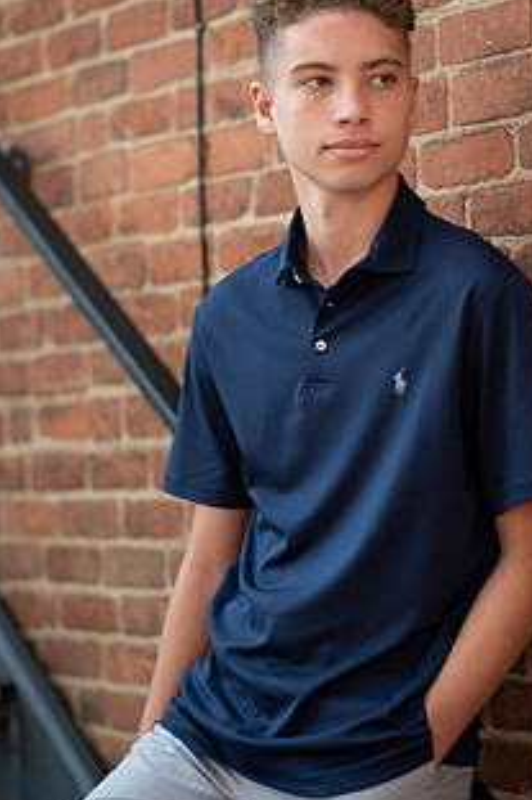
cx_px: 334
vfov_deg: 16.7
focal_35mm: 123
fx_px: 2729
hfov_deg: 11.1
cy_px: 370
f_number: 2
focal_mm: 85
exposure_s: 1/400
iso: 100
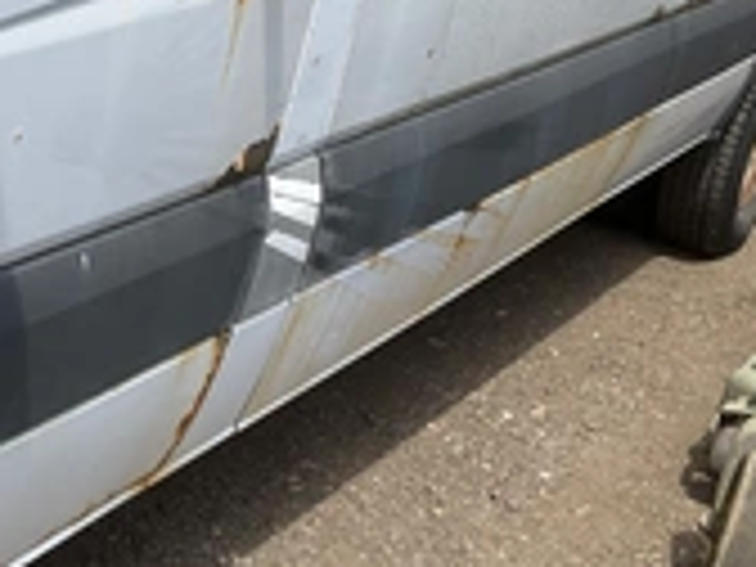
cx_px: 68
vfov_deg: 21.3
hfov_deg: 27.1
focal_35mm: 69
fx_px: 1507
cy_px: 266
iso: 25
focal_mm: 3
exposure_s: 1/1626
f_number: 1.8
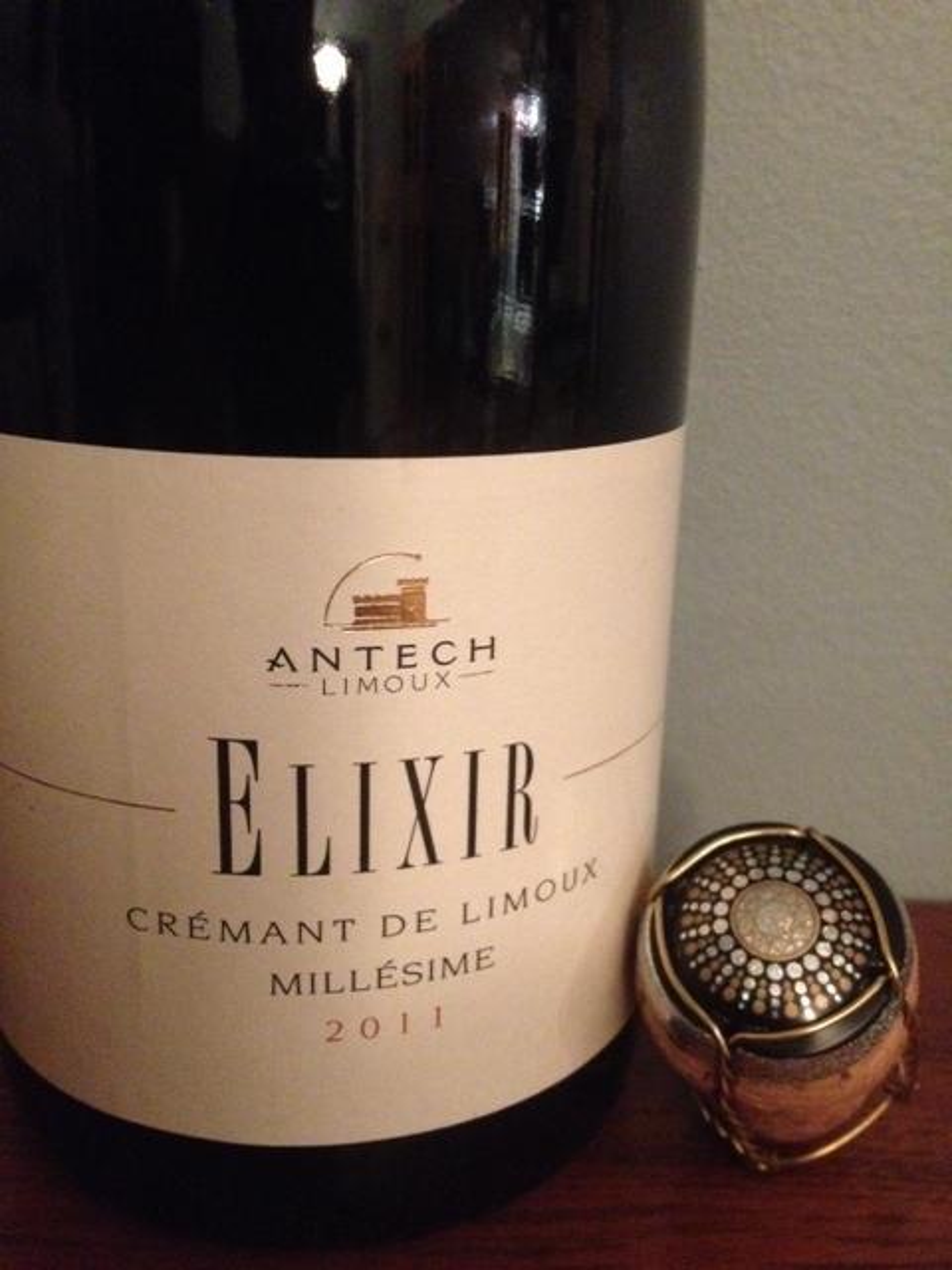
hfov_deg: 40.7
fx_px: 1283
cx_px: 476
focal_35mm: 35
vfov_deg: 52.6
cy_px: 635
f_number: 2.4
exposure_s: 1/15
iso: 800
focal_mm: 4.28
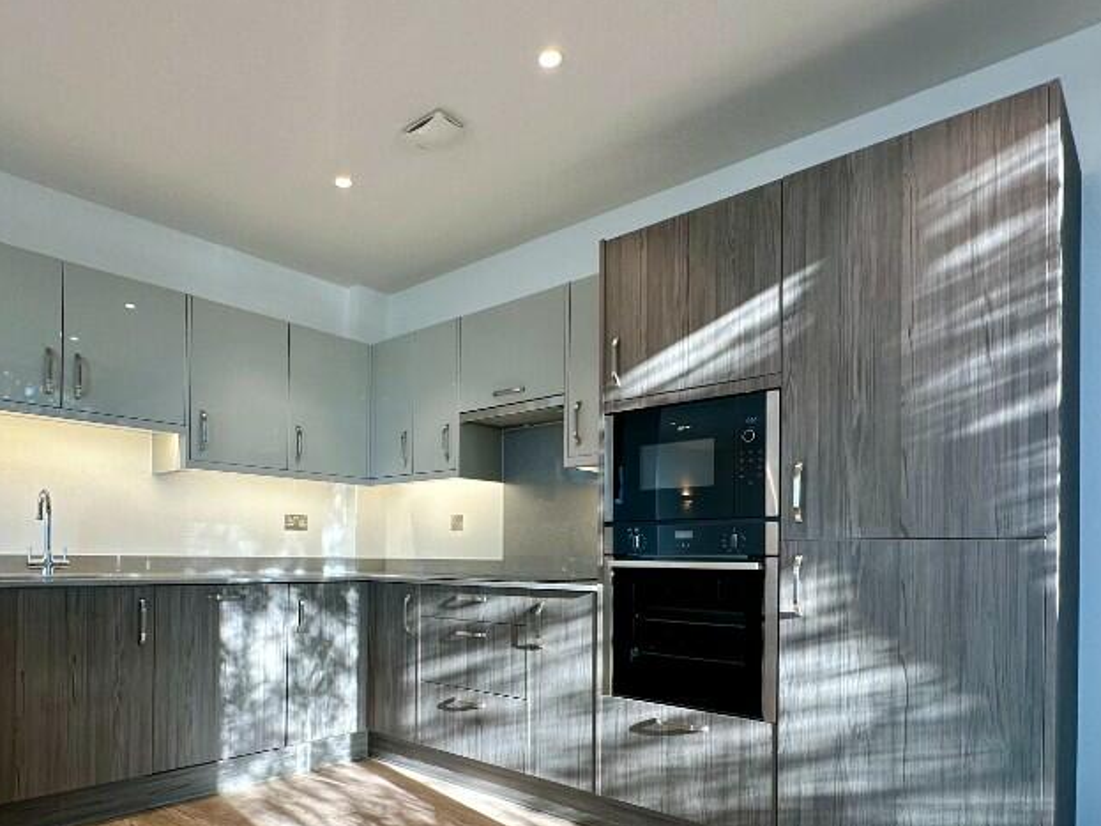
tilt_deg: +1.3
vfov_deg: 57.5
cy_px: 555
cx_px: 435
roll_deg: -0.1
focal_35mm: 23
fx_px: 731
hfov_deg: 73.1
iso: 100
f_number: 2.2
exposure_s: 1/100
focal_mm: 2.22
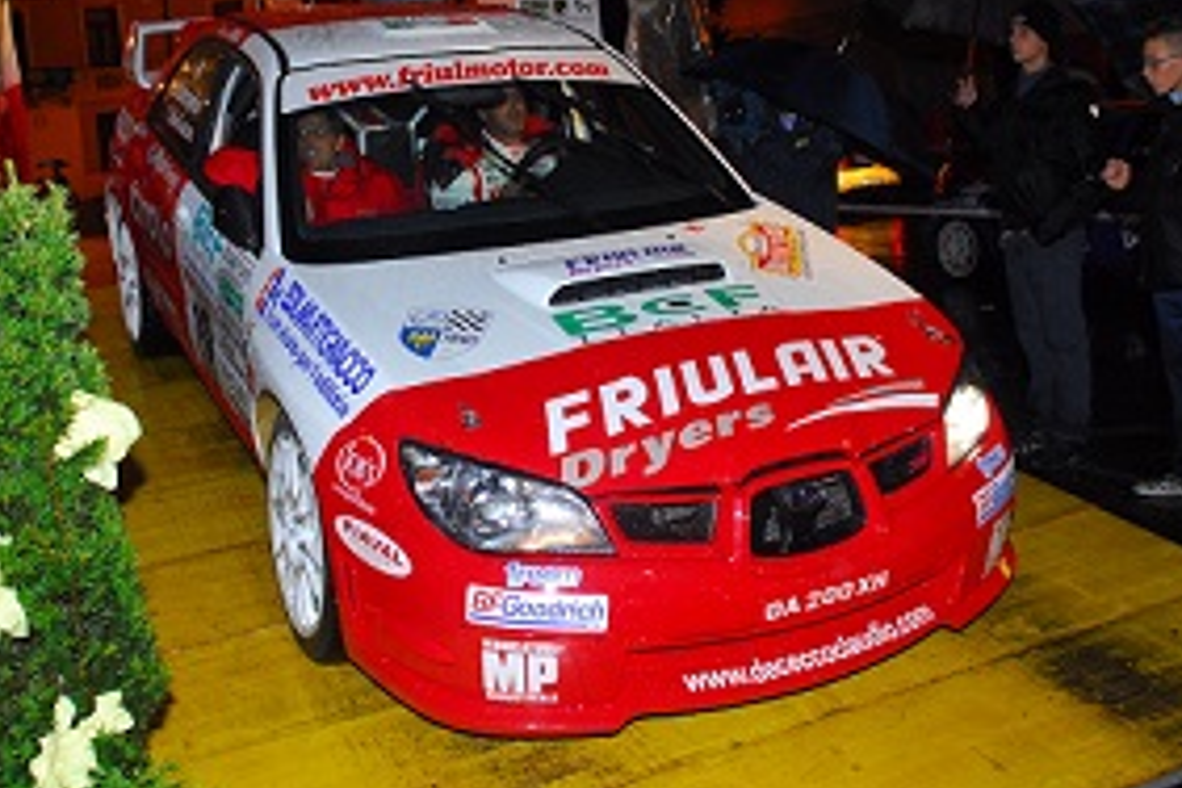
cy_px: 222
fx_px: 1306
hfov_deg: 48.7
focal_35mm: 40
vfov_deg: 33.1
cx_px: 547
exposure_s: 1/125
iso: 800
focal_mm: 17
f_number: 4
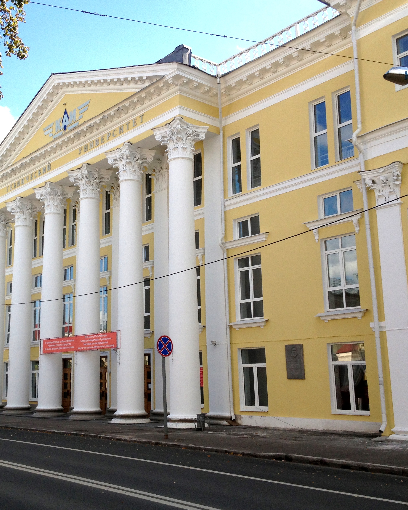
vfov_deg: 40.3
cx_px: 151
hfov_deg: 32.6
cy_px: 255
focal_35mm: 46
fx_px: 694
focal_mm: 4.28
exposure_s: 1/1062
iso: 50
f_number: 2.4
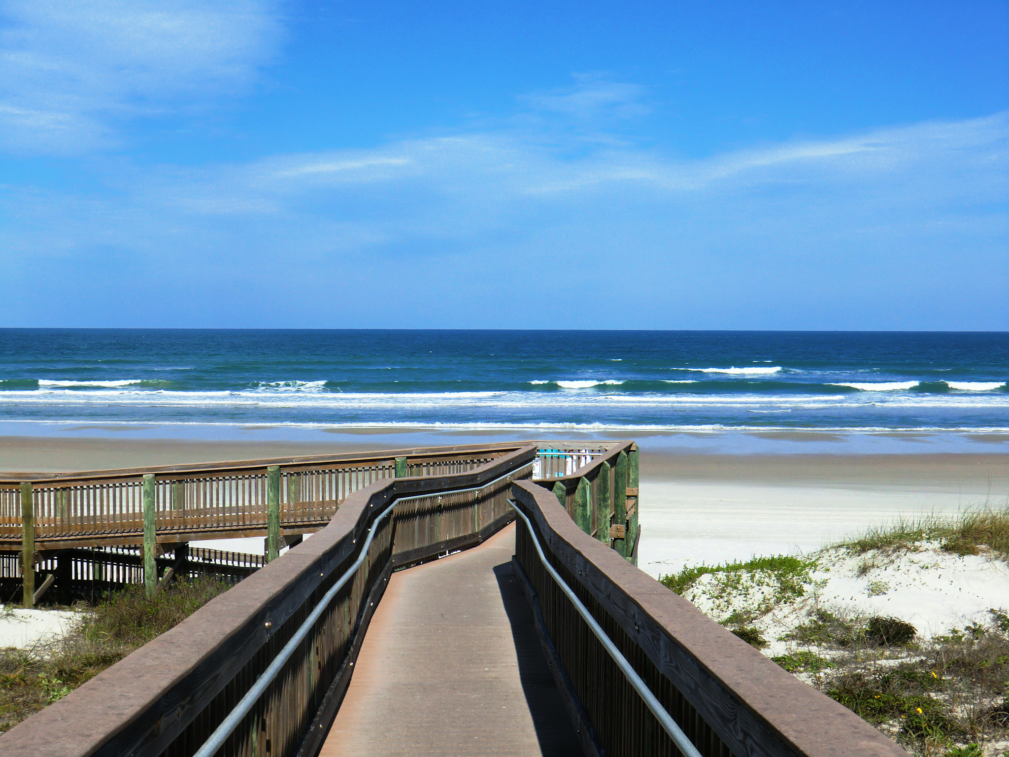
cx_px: 504
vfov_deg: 30.9
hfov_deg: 40.4
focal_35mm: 47
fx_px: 1370
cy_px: 378
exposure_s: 1/200
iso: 64
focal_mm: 8.4
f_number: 9.3
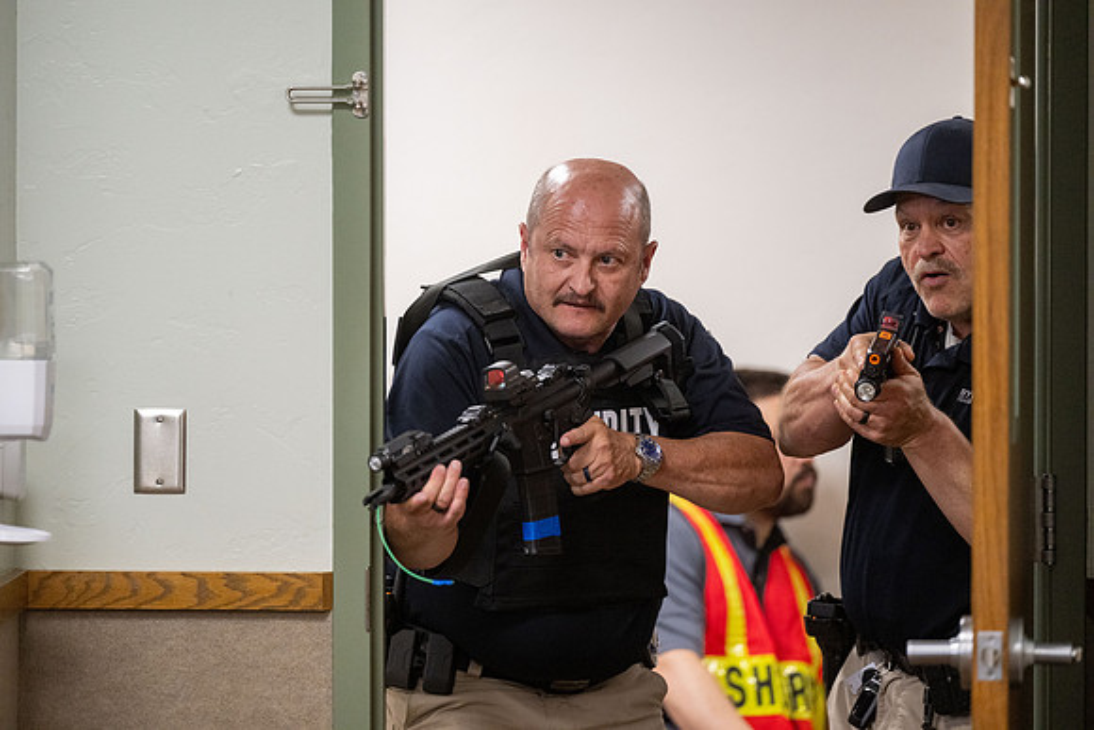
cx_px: 547
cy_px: 365
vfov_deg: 6.9
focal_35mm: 200
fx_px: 6079
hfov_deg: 10.3
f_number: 2.8
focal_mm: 200
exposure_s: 1/500
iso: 2000
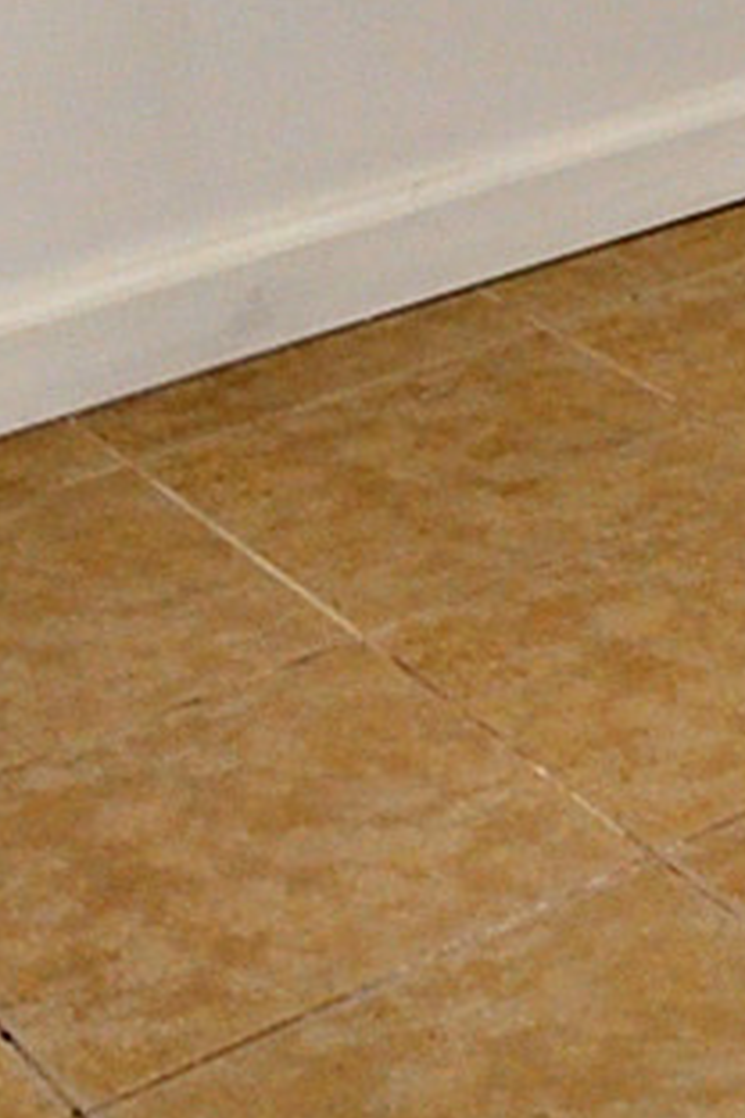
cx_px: 1365
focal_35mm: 103
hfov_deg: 12.1
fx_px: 3197
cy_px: -1161
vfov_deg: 15.5
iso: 320
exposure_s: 1/20
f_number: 5
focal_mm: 10
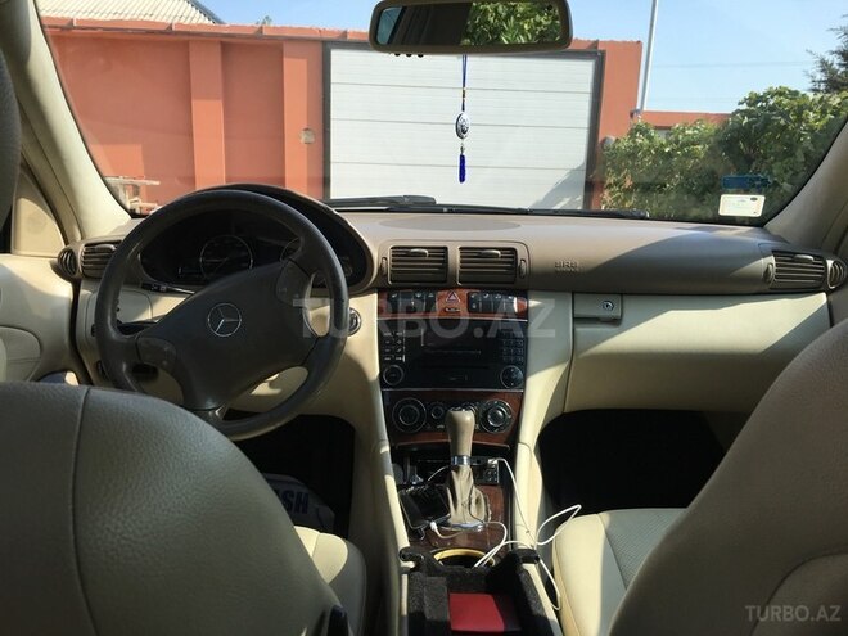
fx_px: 710
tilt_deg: -9.7
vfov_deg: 48.2
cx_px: 424
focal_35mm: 29
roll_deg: -1.0
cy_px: 318
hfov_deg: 61.7
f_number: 2.2
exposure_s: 1/739
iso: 25
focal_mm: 4.15
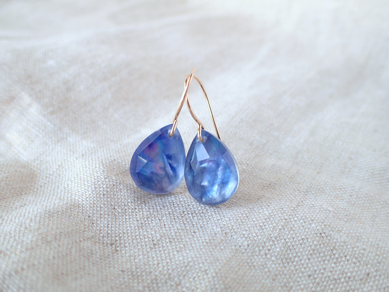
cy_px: 146
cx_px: 194
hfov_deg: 60.0
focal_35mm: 30
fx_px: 337
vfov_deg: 46.8
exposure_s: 1/125
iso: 125
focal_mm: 5.5
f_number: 2.3
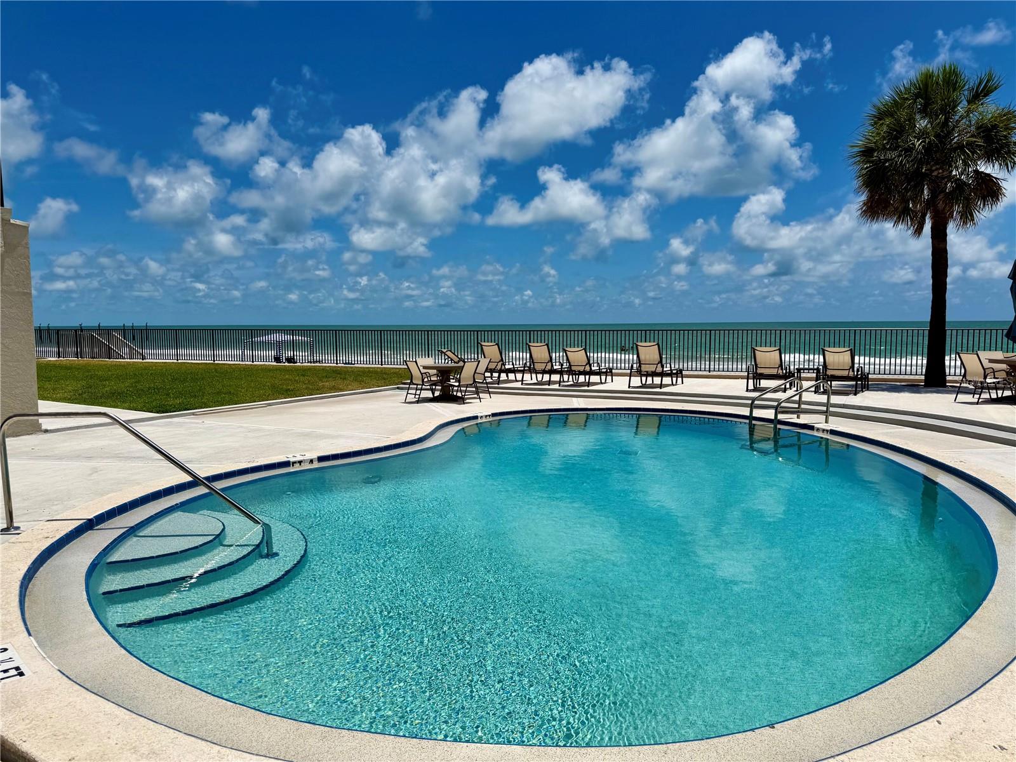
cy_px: 381
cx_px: 508
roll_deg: +1.6
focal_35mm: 24
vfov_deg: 56.8
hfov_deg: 71.6
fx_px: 704
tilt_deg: -5.1
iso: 80
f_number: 1.78
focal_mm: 6.76
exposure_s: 1/17544
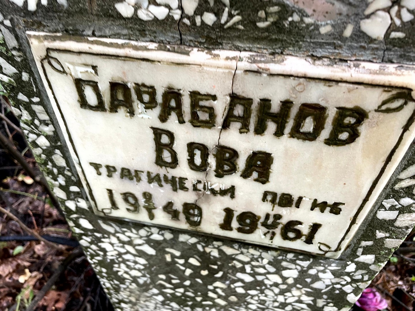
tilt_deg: -39.0
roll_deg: -0.7
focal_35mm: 26
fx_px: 312
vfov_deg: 53.1
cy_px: 156
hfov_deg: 67.3
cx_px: 208
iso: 125
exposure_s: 1/60
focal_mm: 4.2
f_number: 1.6
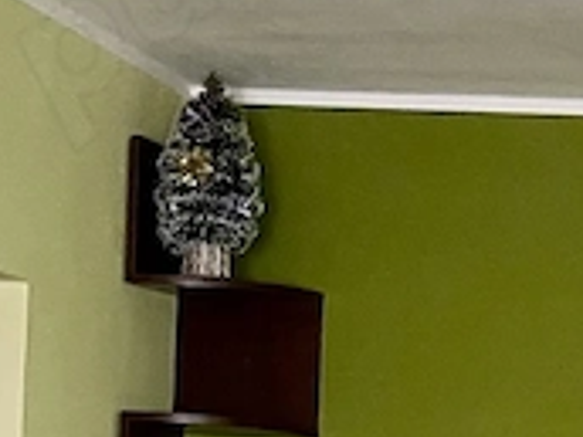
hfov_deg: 13.1
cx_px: 773
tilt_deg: -4.5
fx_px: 2442
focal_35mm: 145
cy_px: 759
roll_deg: -3.3
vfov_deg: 9.8
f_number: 1.6
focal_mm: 5.1
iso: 640
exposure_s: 1/30
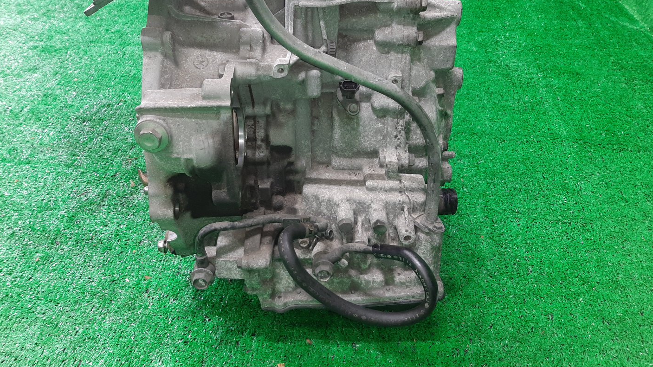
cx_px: 323
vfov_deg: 40.2
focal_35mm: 29
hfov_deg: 66.1
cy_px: 174
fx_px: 502
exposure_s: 1/50
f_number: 1.7
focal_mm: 3.93
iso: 139
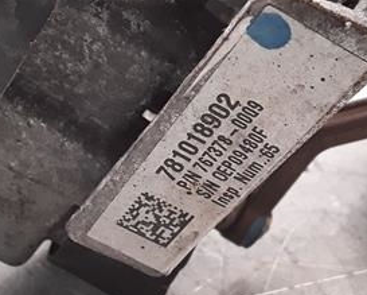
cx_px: 187
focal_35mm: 64
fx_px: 696
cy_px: 117
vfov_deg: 23.8
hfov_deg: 29.5
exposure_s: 1/25
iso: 100
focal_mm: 2.91
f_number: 1.9
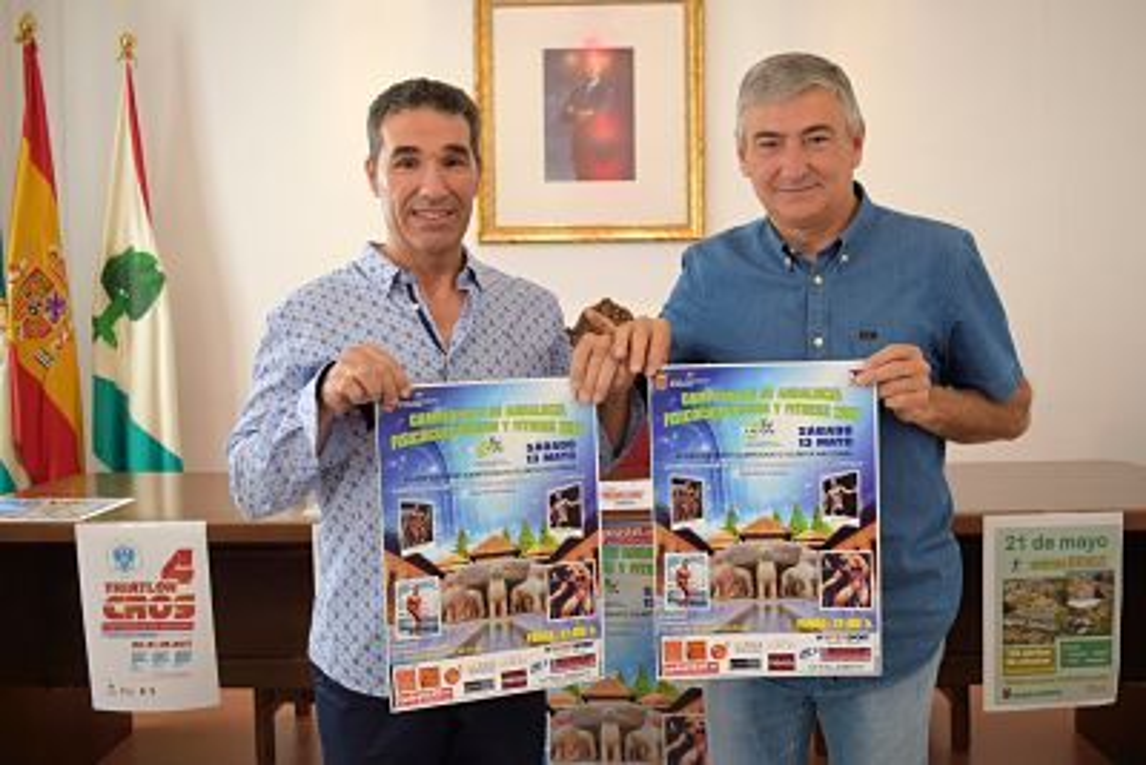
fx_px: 1099
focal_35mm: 34
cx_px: 573
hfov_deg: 55.1
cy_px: 382
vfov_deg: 38.4
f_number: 5
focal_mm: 23
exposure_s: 1/100
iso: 400
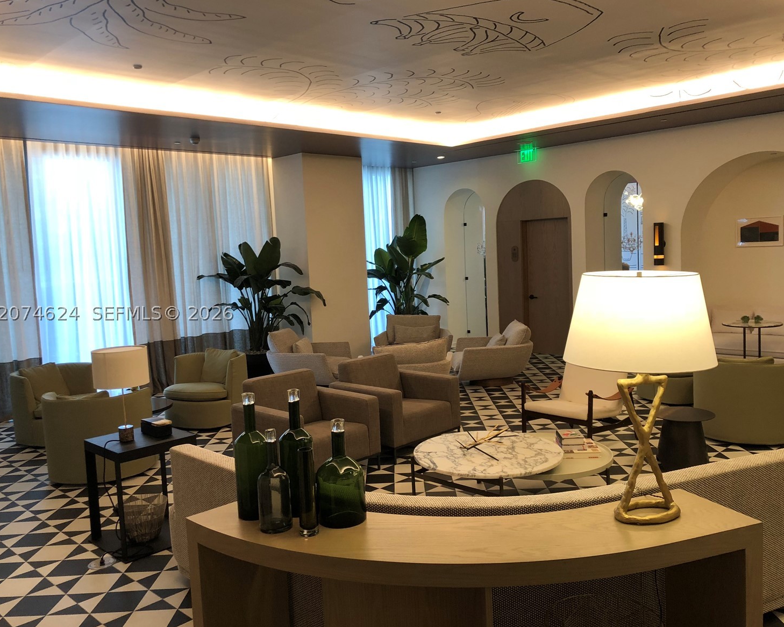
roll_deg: +3.5
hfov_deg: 58.8
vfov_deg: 48.5
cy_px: 313
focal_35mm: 30
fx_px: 696
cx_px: 398
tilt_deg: -4.5
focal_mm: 4
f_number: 1.8
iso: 40
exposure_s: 1/24
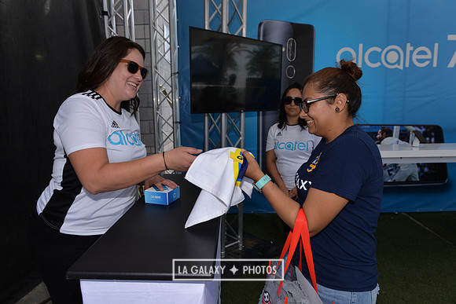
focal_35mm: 24
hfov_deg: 73.7
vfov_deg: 53.2
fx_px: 304
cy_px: 152
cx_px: 228
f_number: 7.1
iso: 100
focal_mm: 24
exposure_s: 1/250
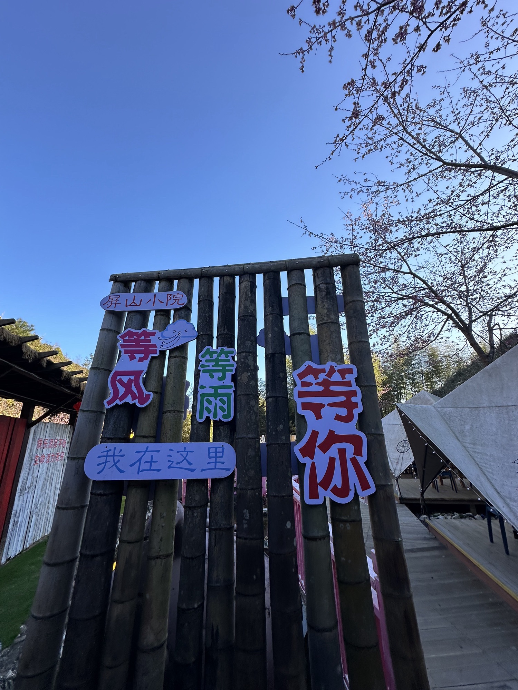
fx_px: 279
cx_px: 259
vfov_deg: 102.1
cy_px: 345
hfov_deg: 85.7
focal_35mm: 14
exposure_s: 1/385
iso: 40
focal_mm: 2.22
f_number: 2.2
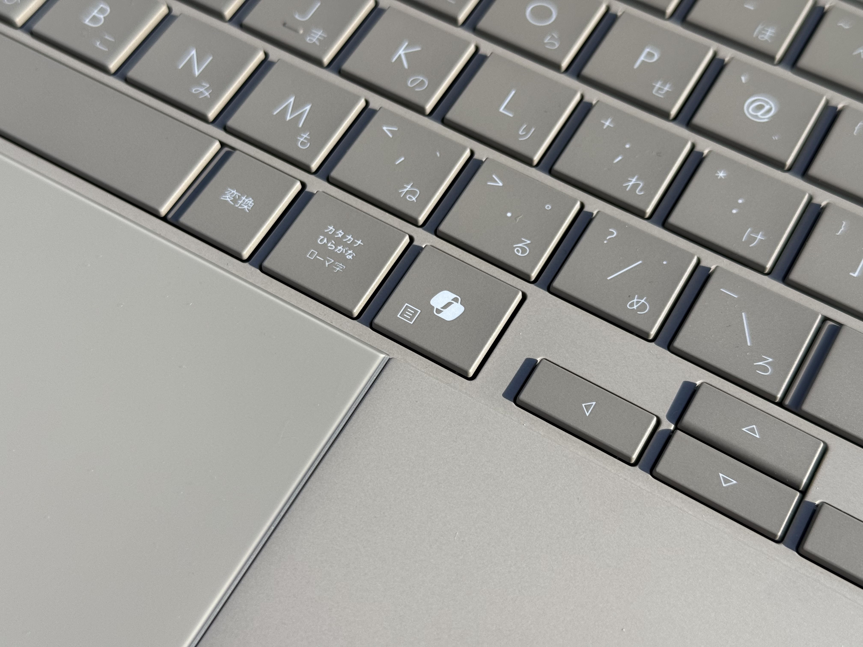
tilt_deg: -59.9
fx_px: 1197
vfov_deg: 30.3
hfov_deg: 39.7
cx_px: 432
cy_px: 324
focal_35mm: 48
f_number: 1.78
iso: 64
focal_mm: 6.76
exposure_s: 1/1923
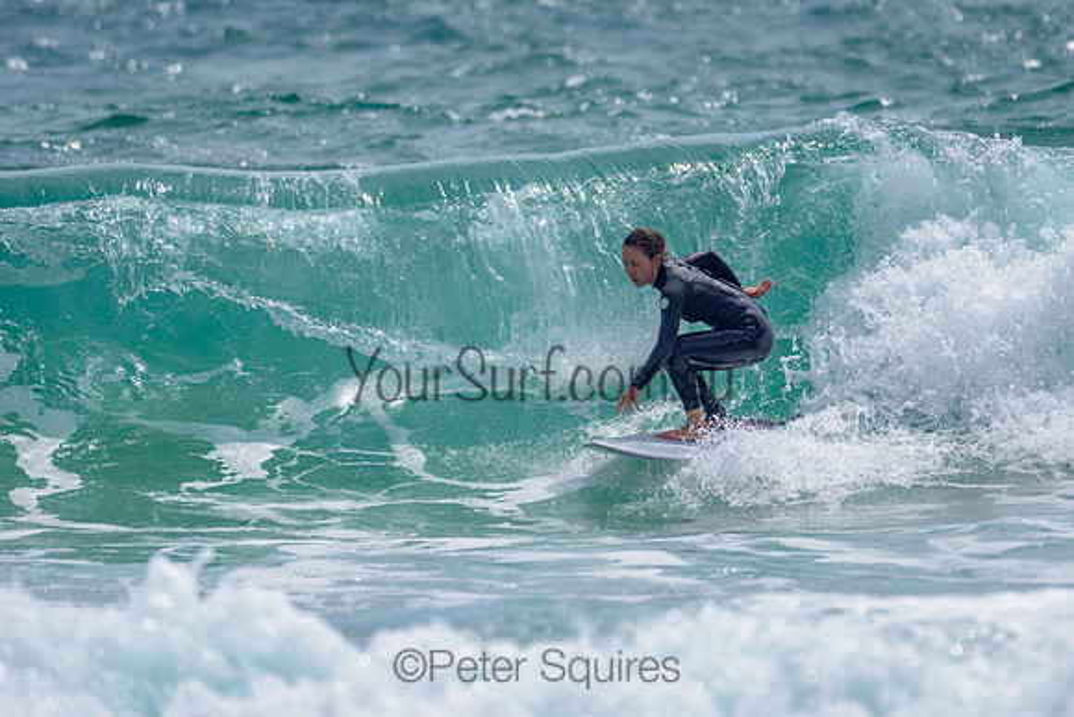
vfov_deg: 2.2
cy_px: 278
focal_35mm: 613
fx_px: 18279
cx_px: 658
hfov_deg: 3.4
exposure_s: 1/2000
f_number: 5.6
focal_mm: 500
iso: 90
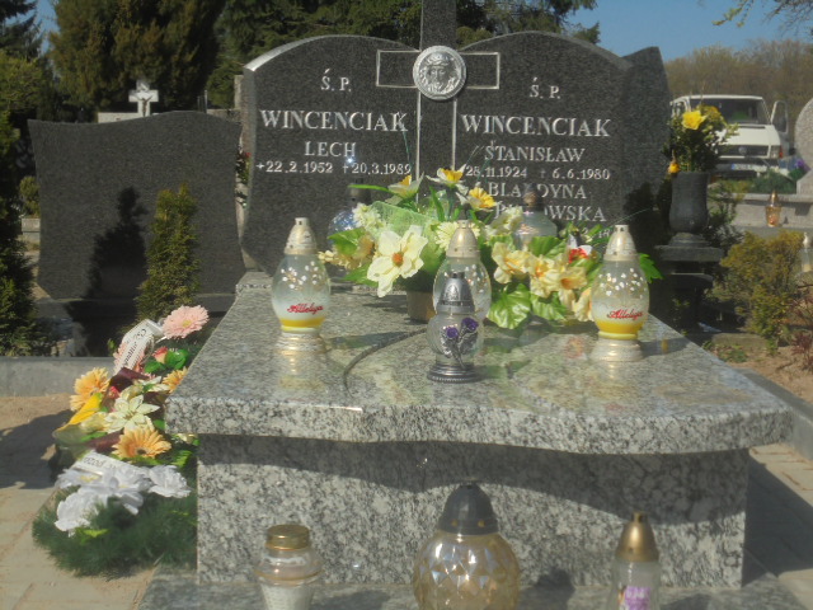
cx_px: 406
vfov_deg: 26.1
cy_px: 305
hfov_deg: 34.3
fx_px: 1315
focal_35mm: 56
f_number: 5.2
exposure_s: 1/800
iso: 100
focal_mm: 10.1
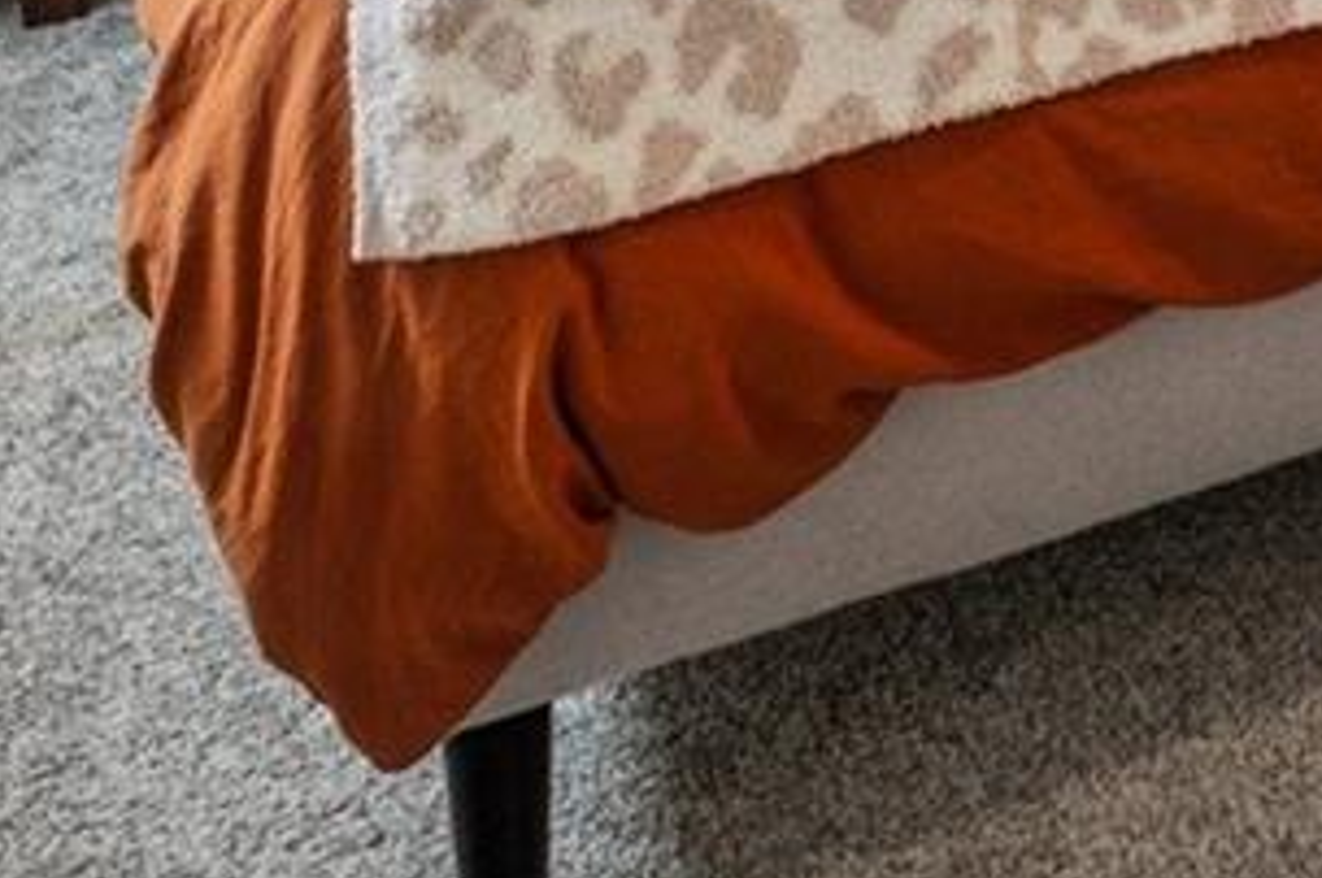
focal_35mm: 79
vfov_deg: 12.8
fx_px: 2898
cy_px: -1295
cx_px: 2274
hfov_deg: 19.9
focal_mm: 15
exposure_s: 1/10
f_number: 11
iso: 800
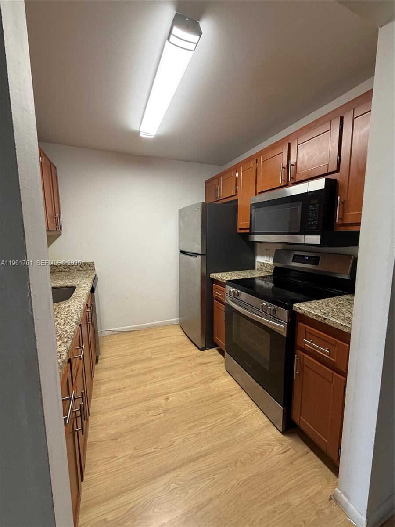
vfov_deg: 102.1
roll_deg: -0.2
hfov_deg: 85.7
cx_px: 198
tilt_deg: -8.0
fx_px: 213
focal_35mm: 14
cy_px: 264
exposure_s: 1/60
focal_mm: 2.22
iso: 200
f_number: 2.2
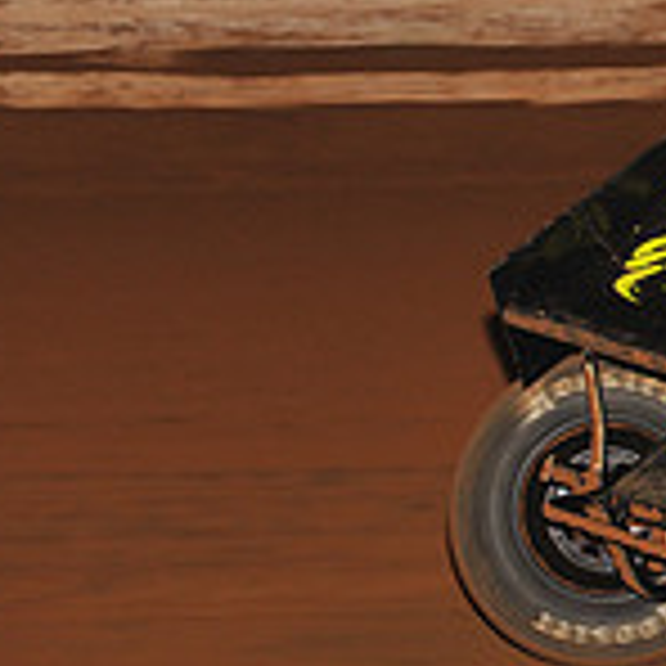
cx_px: 1238
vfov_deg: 4.2
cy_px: 104
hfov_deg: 4.2
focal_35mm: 415
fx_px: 9033
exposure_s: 1/250
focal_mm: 125
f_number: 6.3
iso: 800
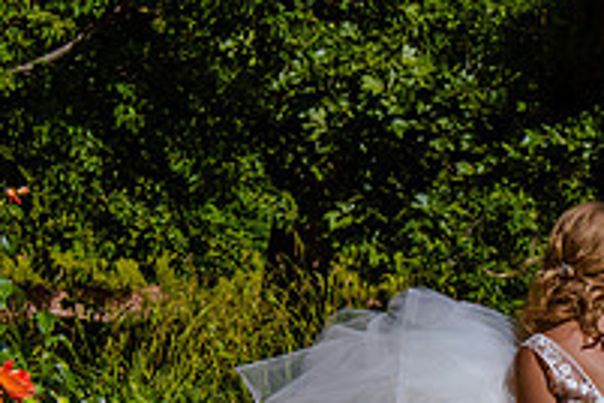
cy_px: 338
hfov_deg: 10.1
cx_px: 428
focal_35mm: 204
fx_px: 3422
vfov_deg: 6.7
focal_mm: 46
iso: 200
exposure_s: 1/640
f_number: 8
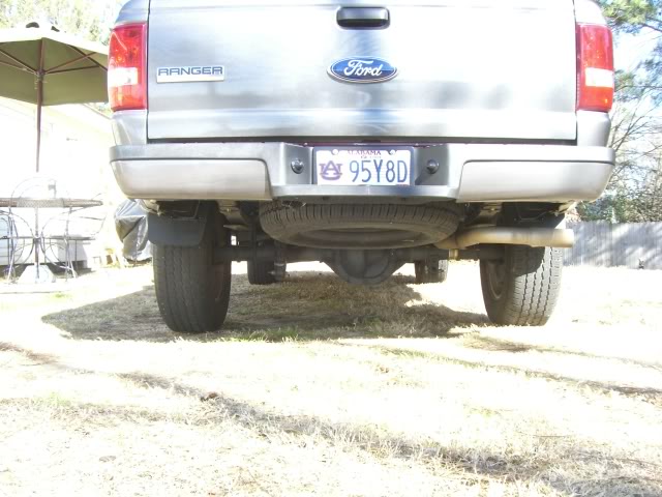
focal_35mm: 38
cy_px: 248
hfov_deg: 49.0
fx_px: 727
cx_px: 331
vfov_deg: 37.7
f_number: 4.3
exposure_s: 1/250
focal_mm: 6.2
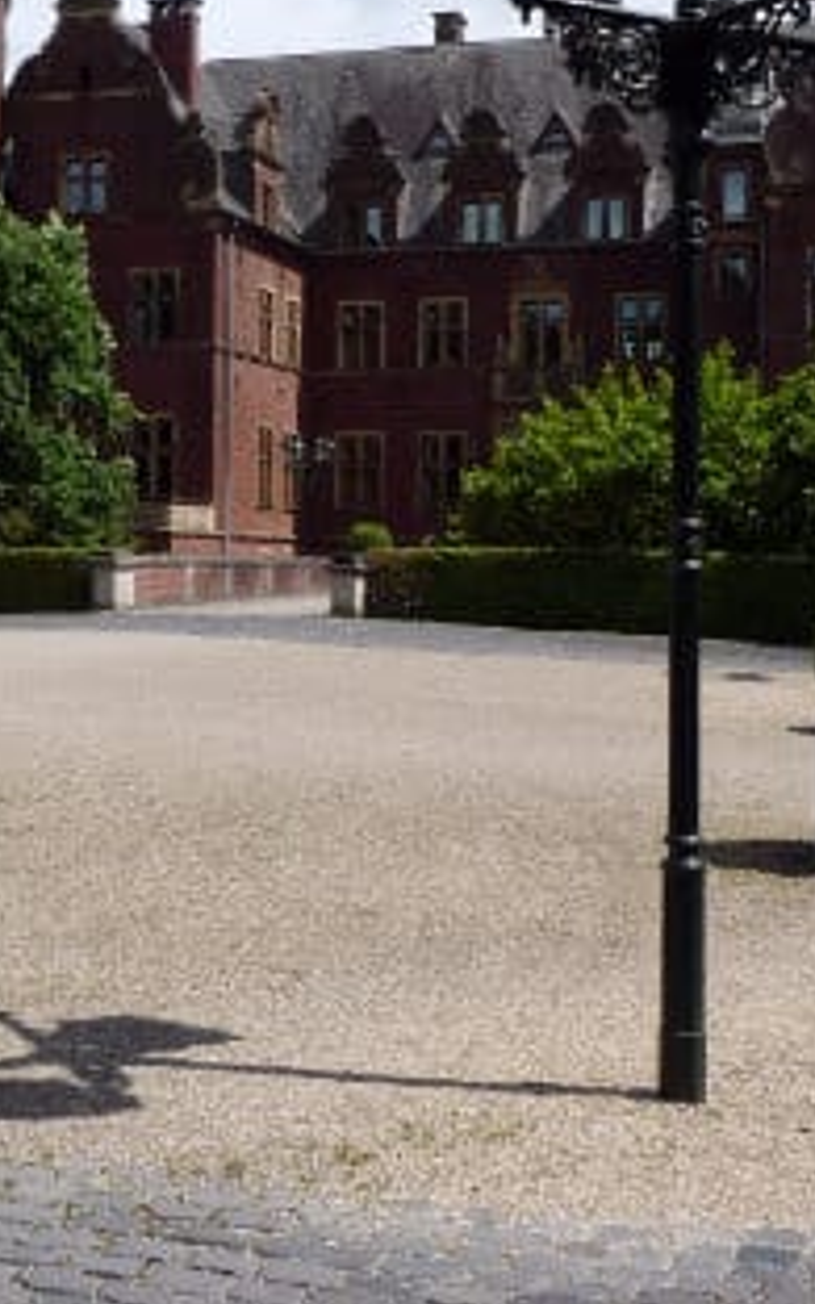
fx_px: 1955
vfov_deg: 36.6
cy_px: 451
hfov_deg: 23.5
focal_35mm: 55
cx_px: 305
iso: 100
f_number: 5.6
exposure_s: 1/500
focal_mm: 4.8
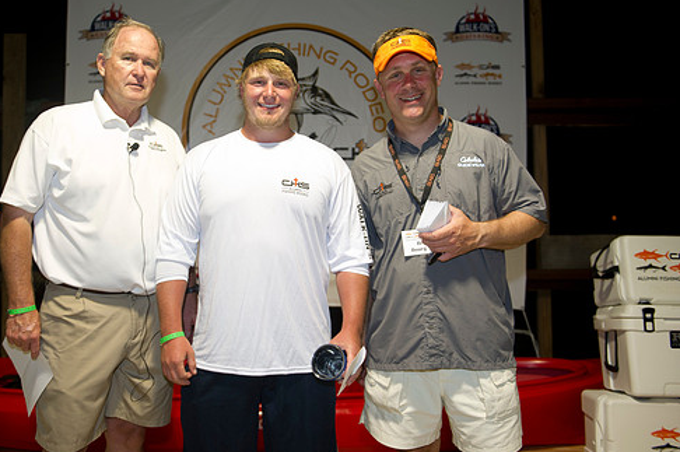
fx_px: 698
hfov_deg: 51.6
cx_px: 276
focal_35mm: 37
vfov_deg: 35.8
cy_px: 206
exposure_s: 1/80
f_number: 2.8
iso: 320
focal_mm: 31
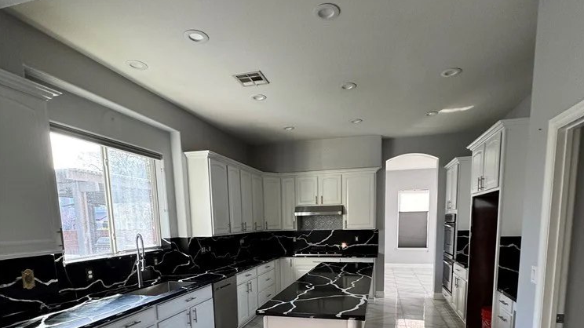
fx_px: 325
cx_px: 298
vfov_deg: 50.1
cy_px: 266
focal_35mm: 21
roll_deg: +1.4
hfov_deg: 83.8
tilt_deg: -9.6
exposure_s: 1/63
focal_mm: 2.22
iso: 100
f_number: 2.2
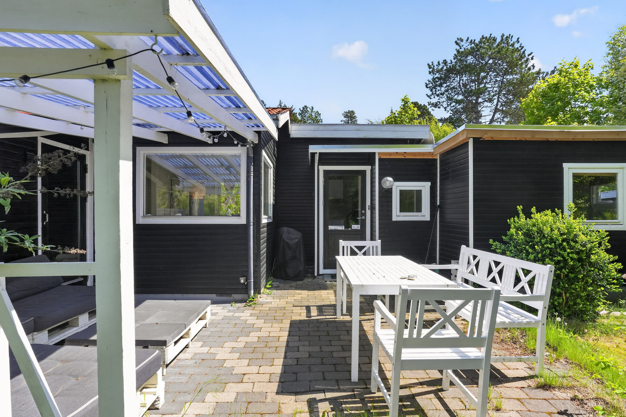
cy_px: 214
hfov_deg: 84.0
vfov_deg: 61.9
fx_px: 348
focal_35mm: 20
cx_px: 315
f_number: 8
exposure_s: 1/320
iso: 400
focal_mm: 19
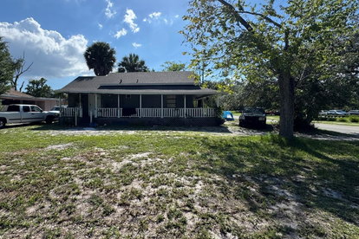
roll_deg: -0.6
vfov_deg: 67.3
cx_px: 152
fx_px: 179
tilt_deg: -1.6
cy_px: 111
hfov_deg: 89.3
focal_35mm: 18
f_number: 2.2
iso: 50
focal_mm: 2.22
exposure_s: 1/2415
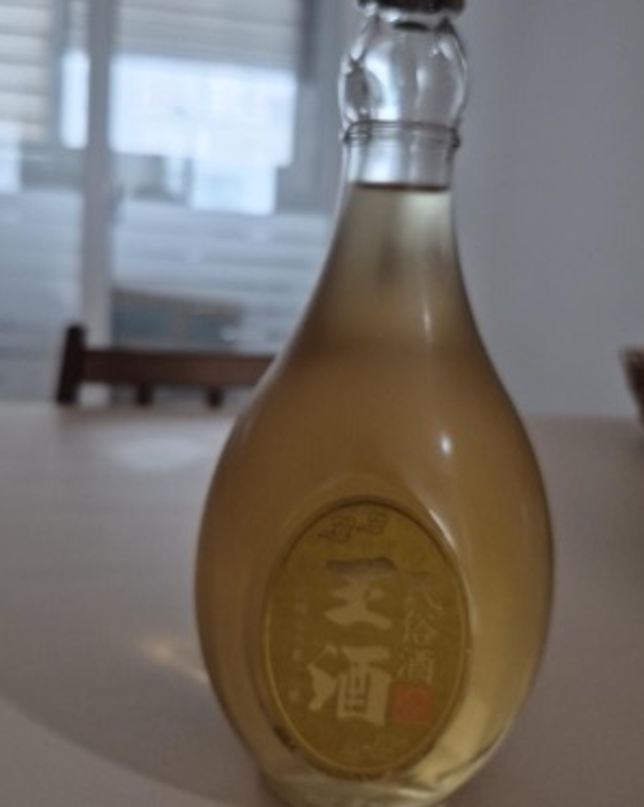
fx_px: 692
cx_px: 347
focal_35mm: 29
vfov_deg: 60.3
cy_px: 349
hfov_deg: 49.9
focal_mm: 5.4
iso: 400
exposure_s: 1/120
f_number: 1.8
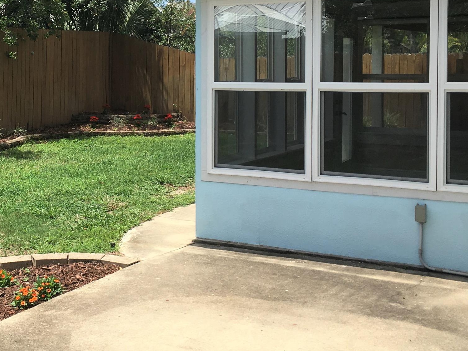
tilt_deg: -1.5
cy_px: 92
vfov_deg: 25.0
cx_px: 87
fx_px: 784
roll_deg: -0.8
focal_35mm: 58
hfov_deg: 32.2
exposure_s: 1/1508
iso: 25
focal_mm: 4.15
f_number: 2.2
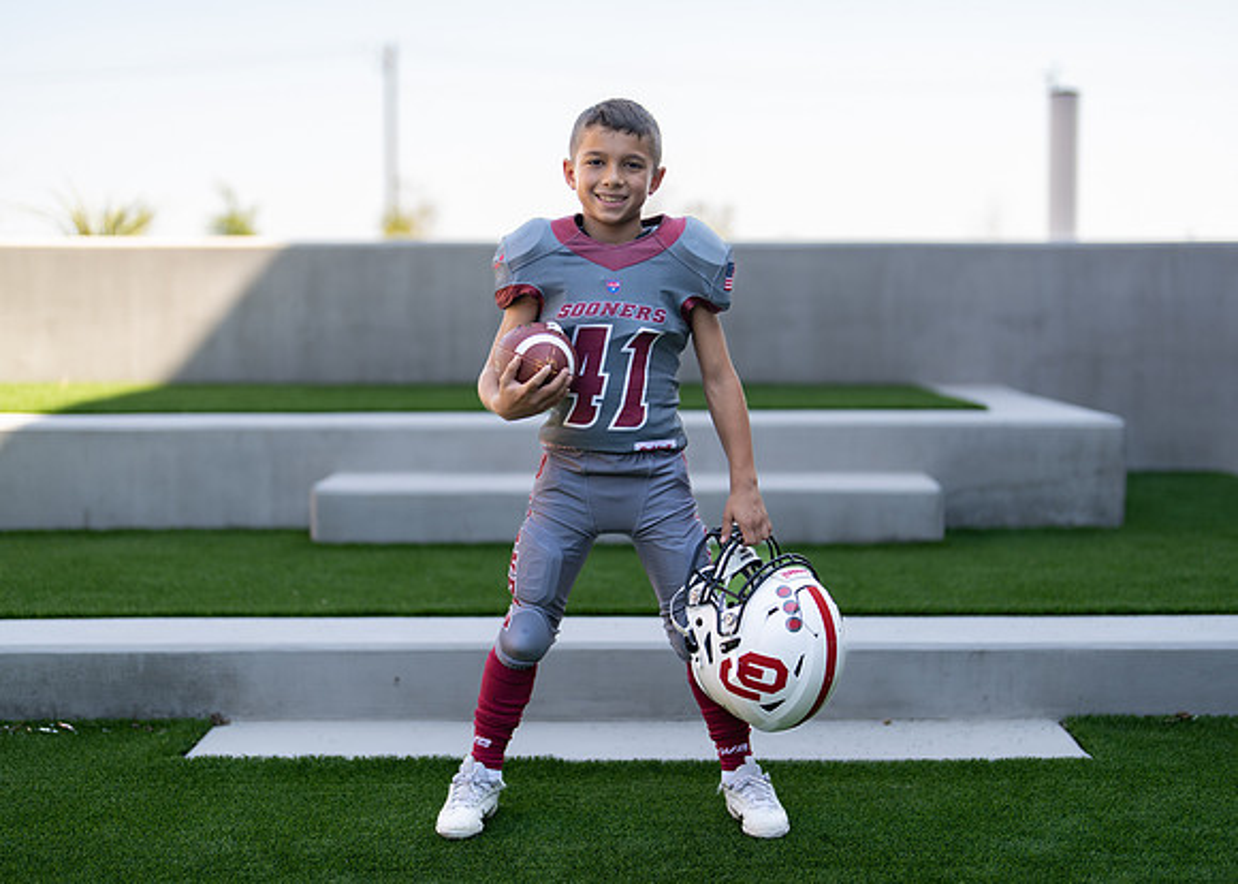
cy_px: 440
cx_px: 641
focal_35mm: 57
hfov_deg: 34.6
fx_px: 1988
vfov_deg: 25.1
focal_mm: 50
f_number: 1.2
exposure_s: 1/2000
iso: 100
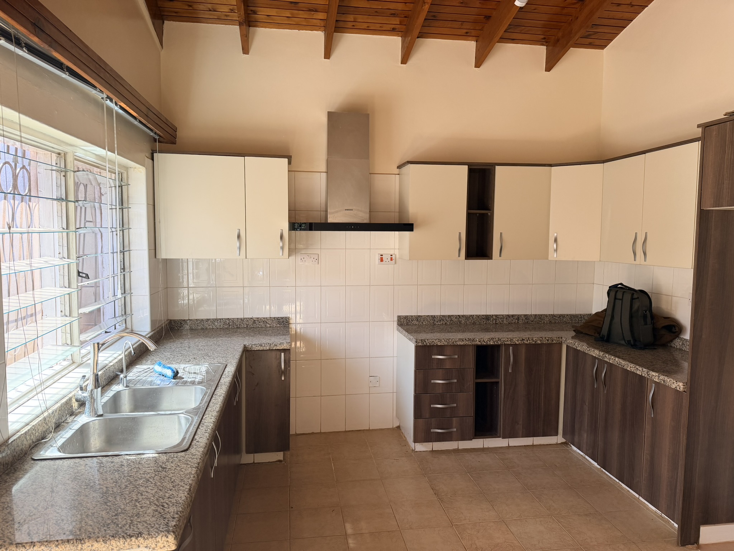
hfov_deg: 71.6
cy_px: 276
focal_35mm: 24
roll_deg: -0.5
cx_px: 367
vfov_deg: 56.8
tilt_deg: -4.9
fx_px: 509
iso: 125
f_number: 1.78
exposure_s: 1/206
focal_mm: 6.76
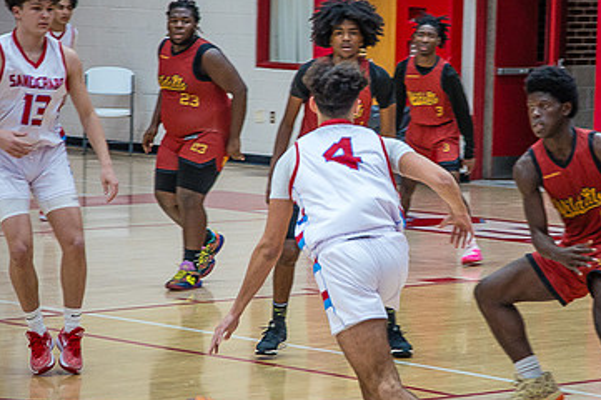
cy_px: 193
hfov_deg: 11.4
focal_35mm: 180
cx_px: 388
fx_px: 3002
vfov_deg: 7.6
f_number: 4
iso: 2000
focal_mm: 112
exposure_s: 1/320
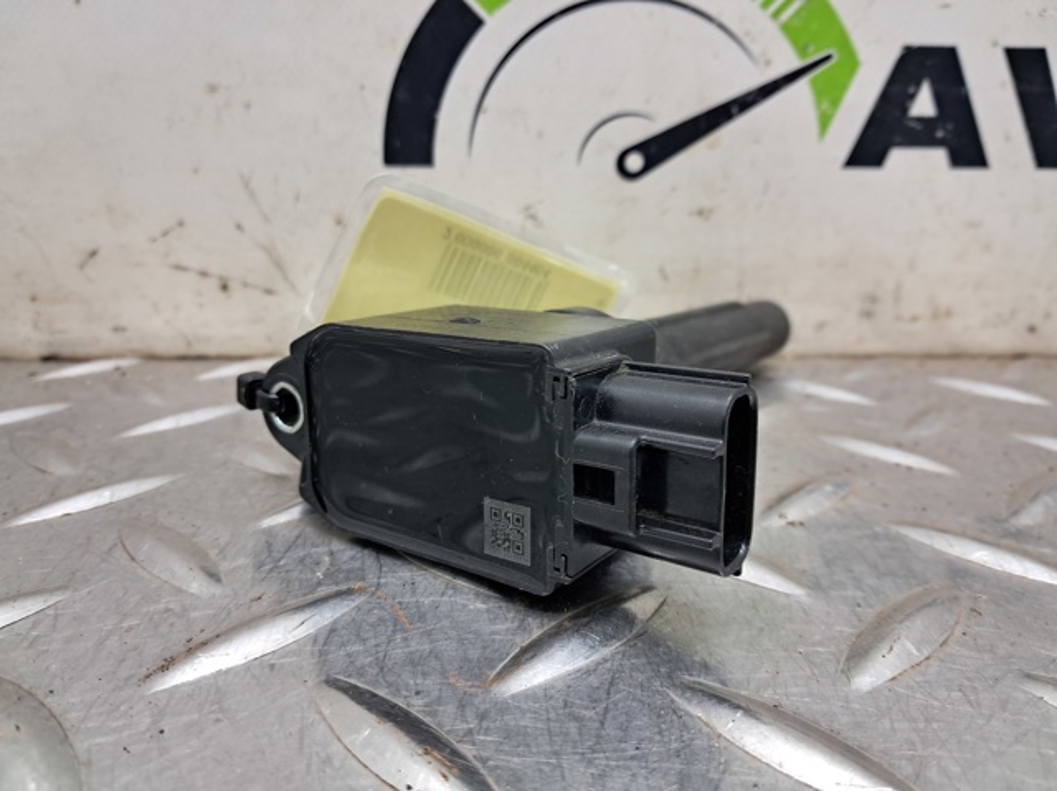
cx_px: 528
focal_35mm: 27
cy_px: 396
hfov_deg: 65.4
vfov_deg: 51.3
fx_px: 824
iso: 160
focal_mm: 4
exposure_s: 1/50
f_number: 1.8
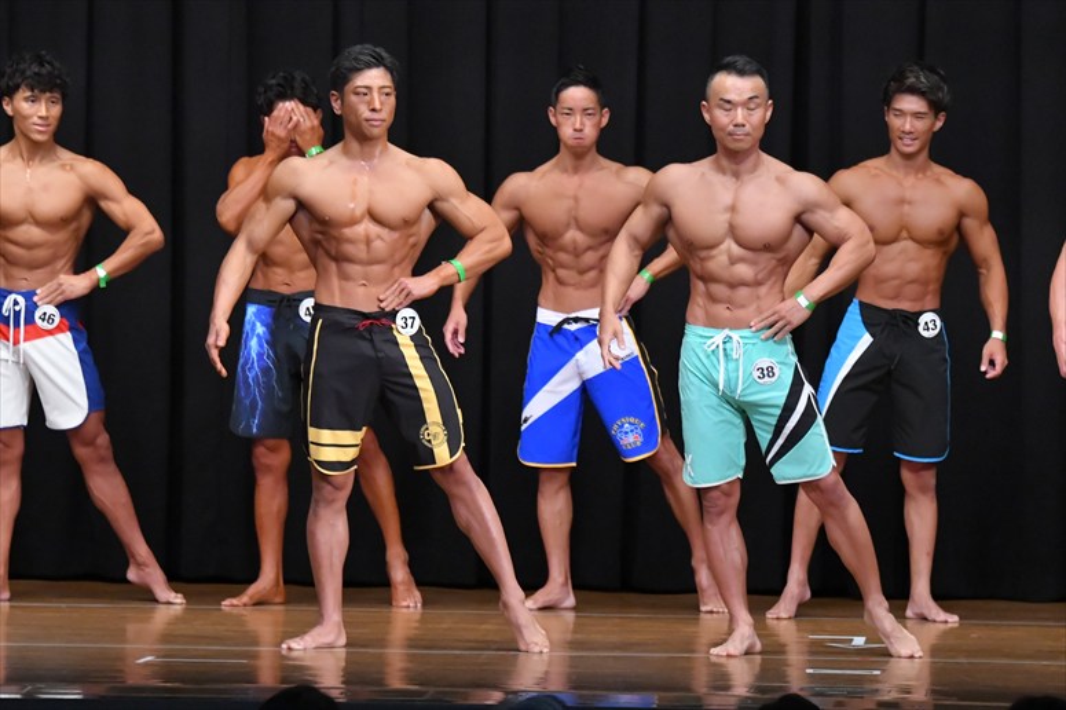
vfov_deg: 6.1
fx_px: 6659
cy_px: 355
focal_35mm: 225
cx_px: 533
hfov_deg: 9.2
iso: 8000
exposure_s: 1/400
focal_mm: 150
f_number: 5.6
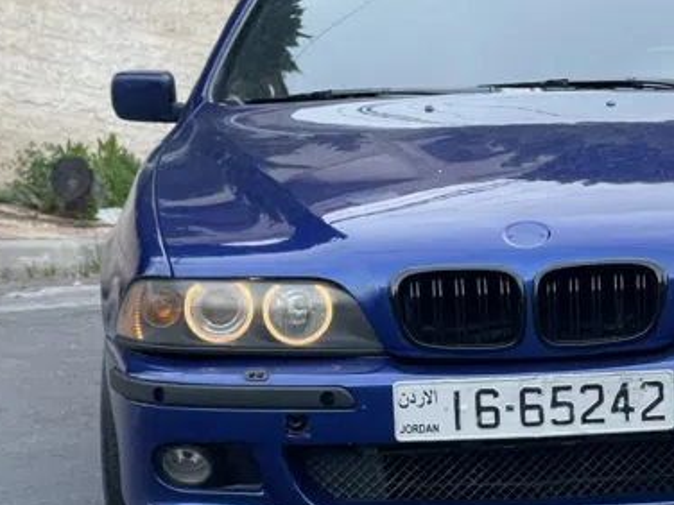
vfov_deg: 13.6
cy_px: 285
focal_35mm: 109
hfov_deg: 17.9
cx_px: 561
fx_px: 2122
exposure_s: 1/64
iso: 200
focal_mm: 7.5
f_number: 2.2
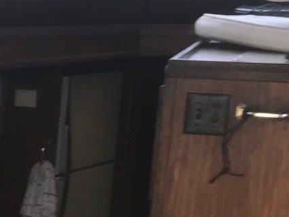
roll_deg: -0.4
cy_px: 332
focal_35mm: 133
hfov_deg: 13.5
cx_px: -202
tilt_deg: -11.4
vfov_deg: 10.7
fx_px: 1110
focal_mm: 3.99
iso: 25
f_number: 1.8
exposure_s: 1/60
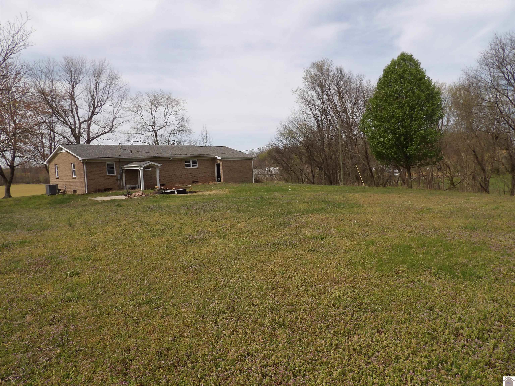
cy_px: 193
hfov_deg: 71.6
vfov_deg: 56.8
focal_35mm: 24
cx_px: 258
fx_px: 357
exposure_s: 1/685
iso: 100
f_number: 4.6
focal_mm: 4.3
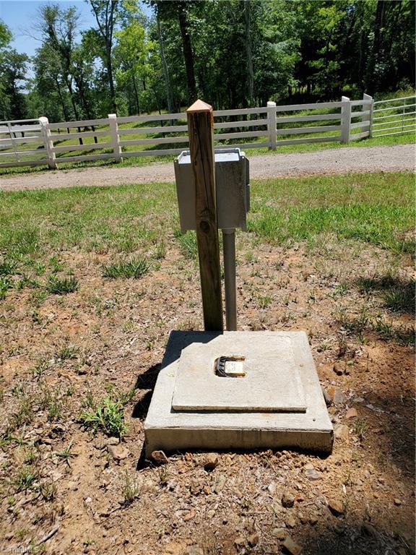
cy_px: 278
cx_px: 208
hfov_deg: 53.1
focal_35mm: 26
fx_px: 417
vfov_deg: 67.3
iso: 50
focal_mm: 4.3
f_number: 2.4
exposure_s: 1/1336
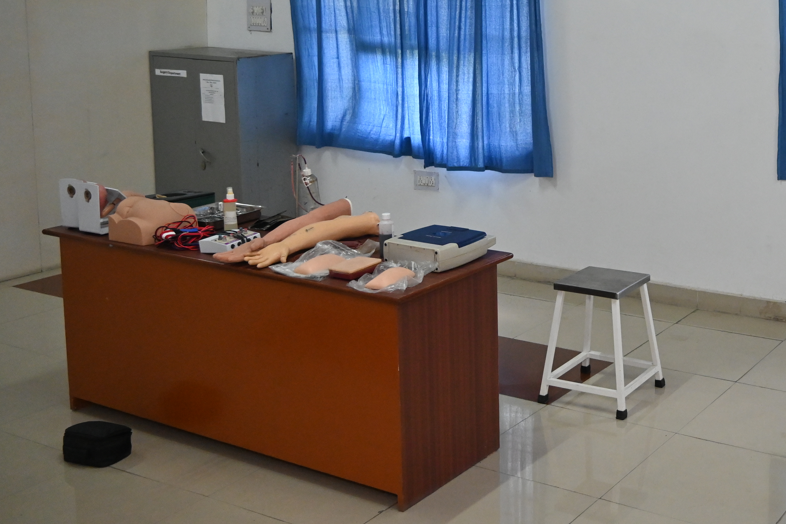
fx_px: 1048
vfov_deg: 27.5
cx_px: 681
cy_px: 109
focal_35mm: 48
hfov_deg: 38.7
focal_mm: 18
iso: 1400
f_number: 3.5
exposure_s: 1/125
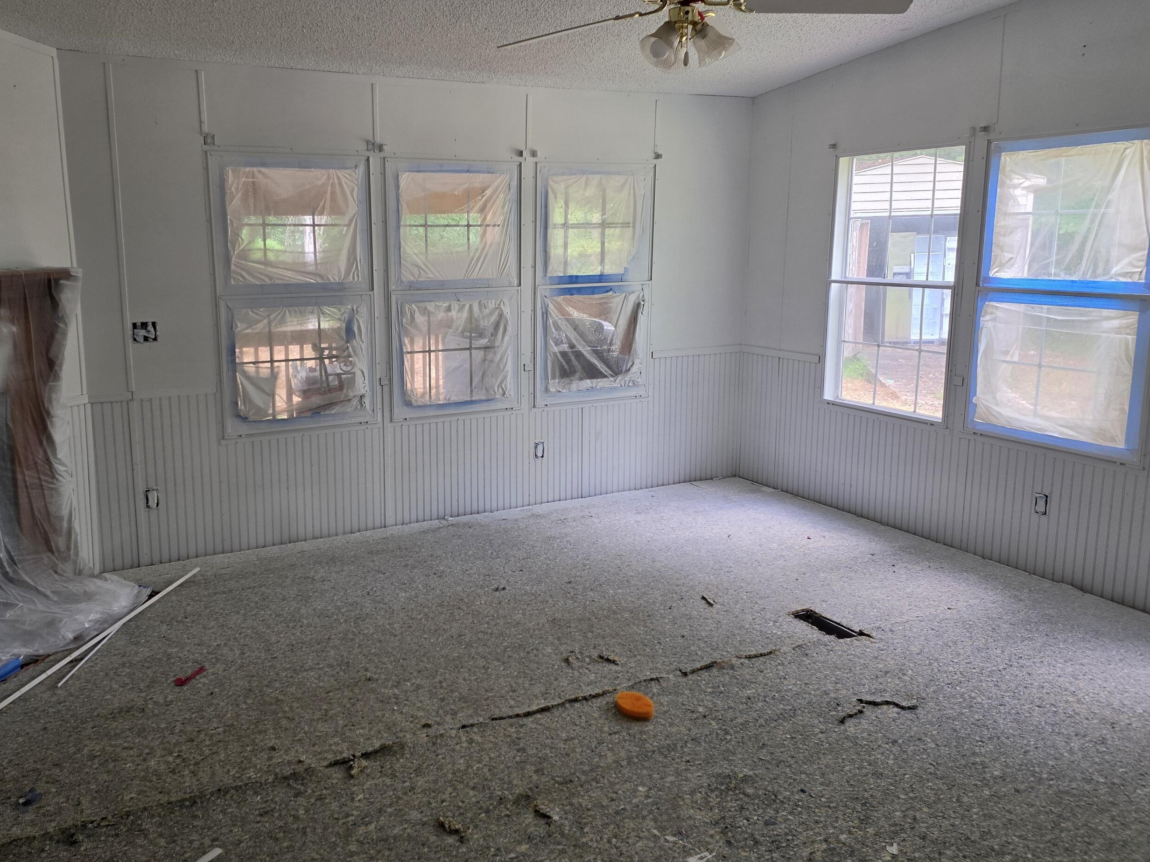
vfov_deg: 49.7
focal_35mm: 28
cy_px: 394
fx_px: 930
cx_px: 456
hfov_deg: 62.8
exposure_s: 1/120
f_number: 1.7
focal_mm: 6.25
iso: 200
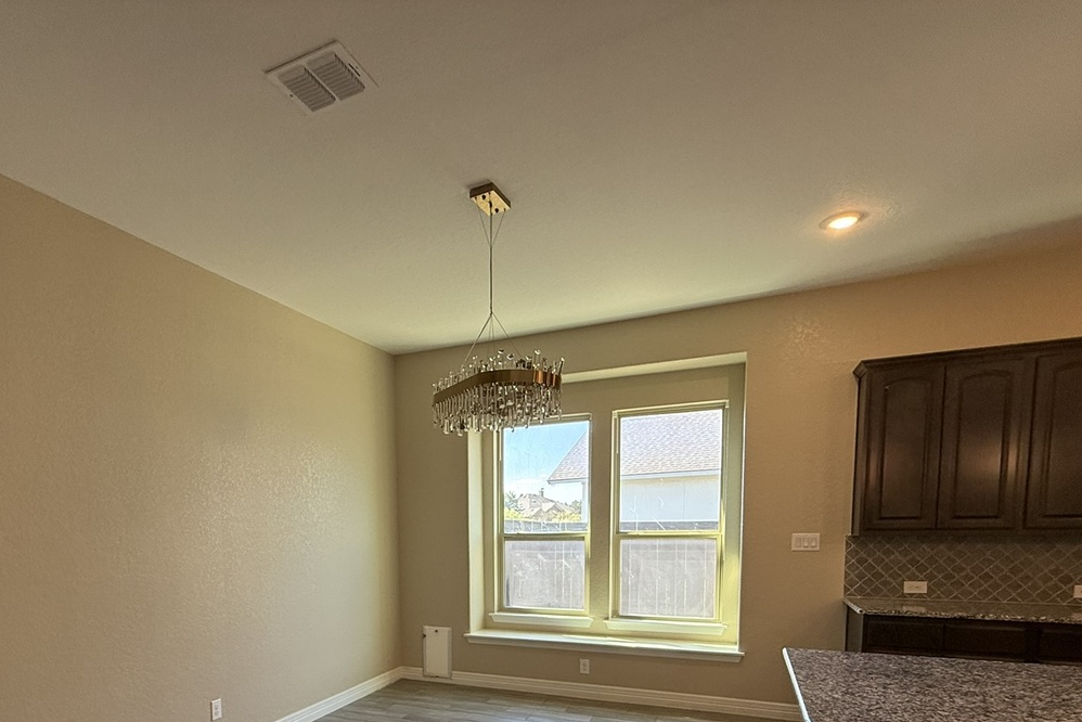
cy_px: 582
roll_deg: +0.5
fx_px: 631
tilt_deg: -5.7
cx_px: 430
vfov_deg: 55.2
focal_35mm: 21
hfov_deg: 80.2
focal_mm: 2.22
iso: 125
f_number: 2.2
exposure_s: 1/120
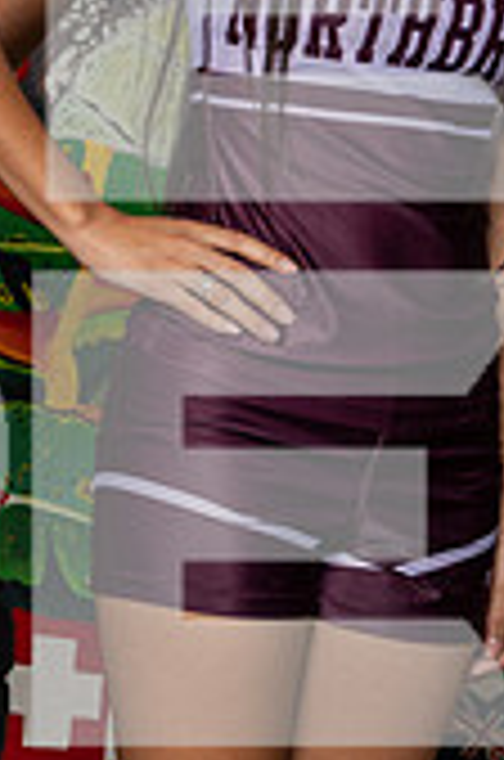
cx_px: -580
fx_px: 2973
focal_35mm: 141
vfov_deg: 14.3
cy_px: -34
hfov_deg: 9.0
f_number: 8
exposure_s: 1/250
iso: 400
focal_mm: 41
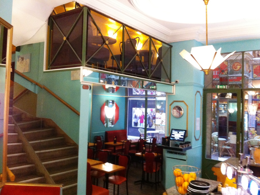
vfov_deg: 40.6
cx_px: 130
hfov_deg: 52.7
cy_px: 98
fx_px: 263
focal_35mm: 35
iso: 400
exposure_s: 1/17
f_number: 2.8
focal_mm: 3.85
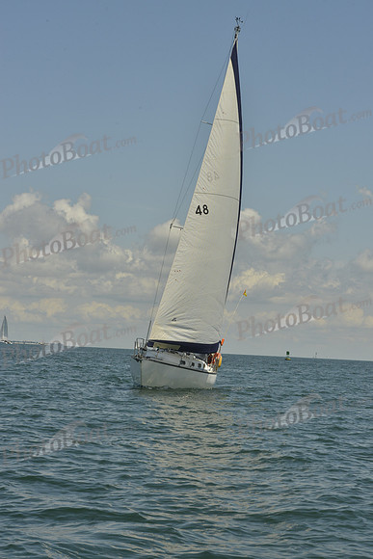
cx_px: 186
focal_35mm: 80
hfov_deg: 17.1
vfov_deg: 25.4
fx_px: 1242
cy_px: 280
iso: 280
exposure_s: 1/500
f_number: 16
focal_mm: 80
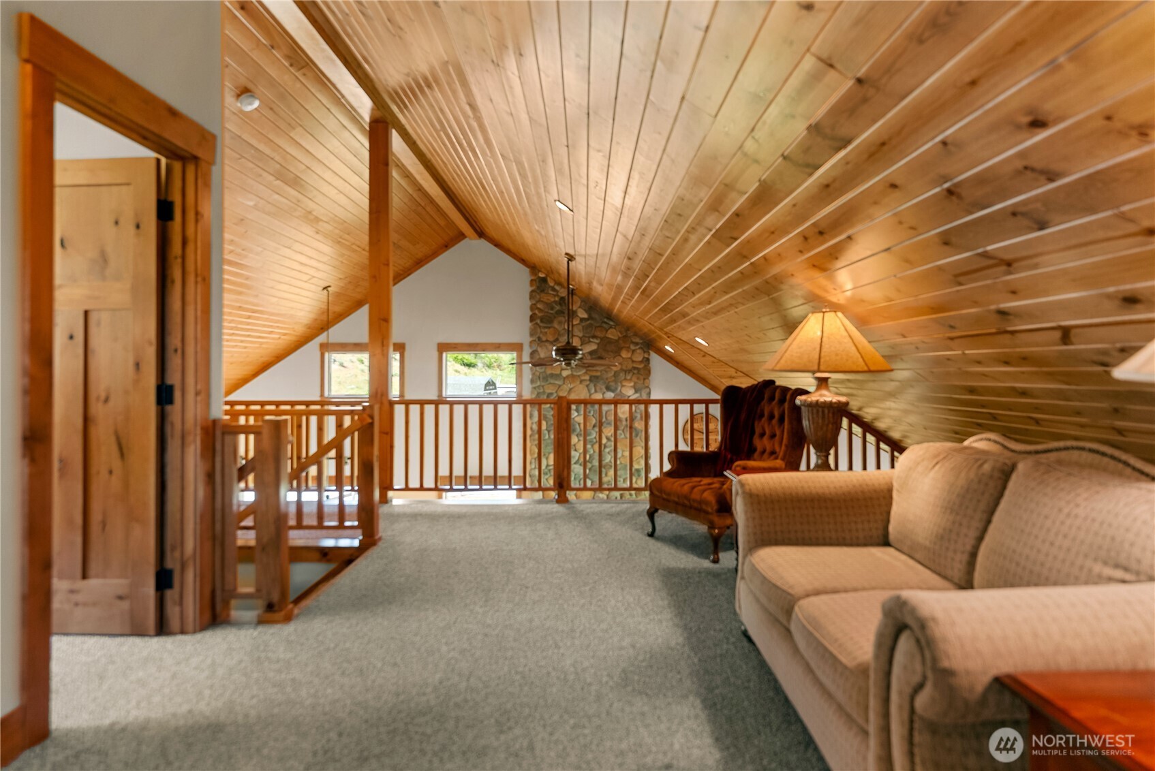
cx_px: 578
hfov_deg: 86.0
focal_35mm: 19
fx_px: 619
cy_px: 386
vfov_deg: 63.8
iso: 400
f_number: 2.8
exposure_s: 1/15
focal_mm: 19.3
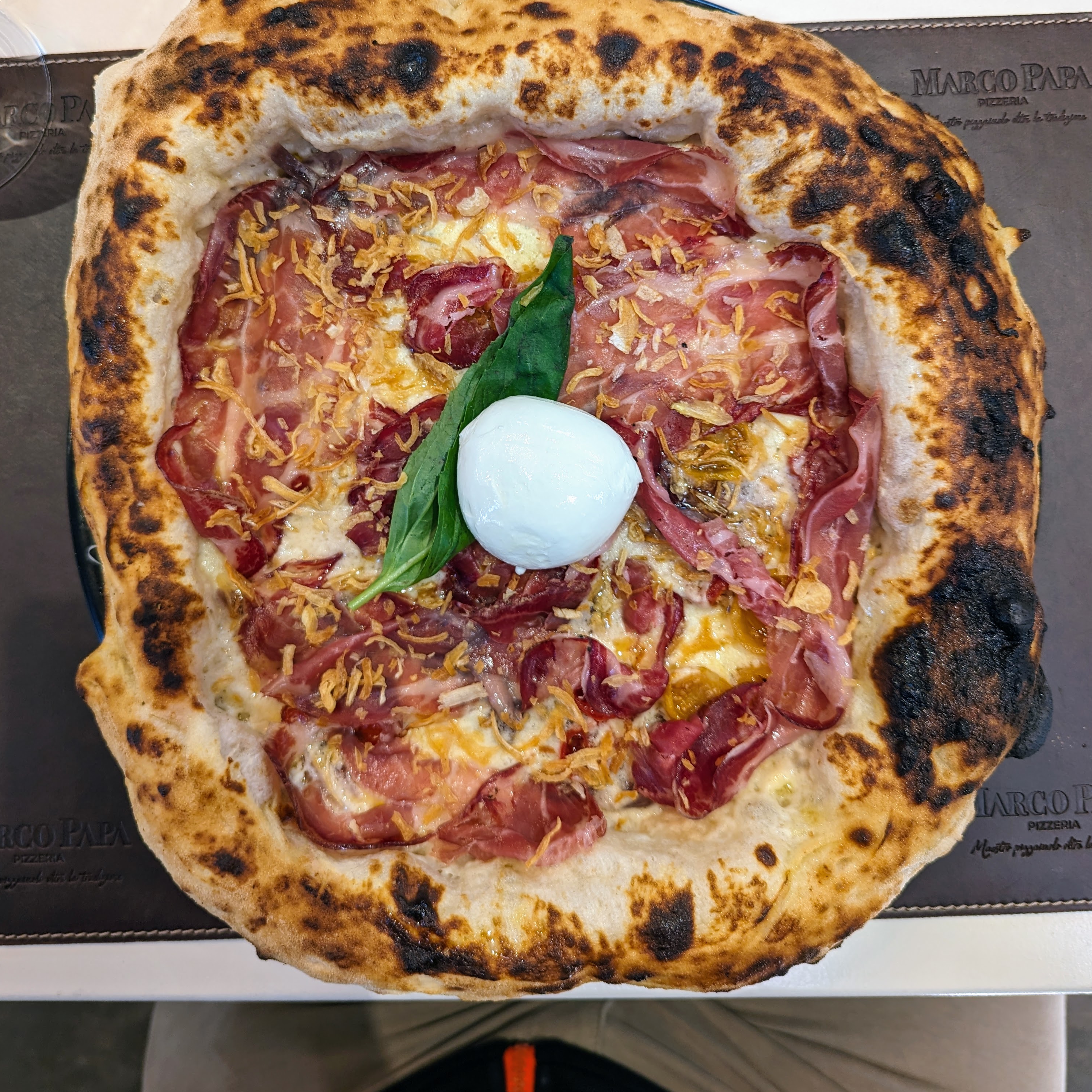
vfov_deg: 55.1
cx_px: 551
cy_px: 421
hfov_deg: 55.6
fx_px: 1035
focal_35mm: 29
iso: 74
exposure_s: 1/26.3
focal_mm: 6.81
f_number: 1.85
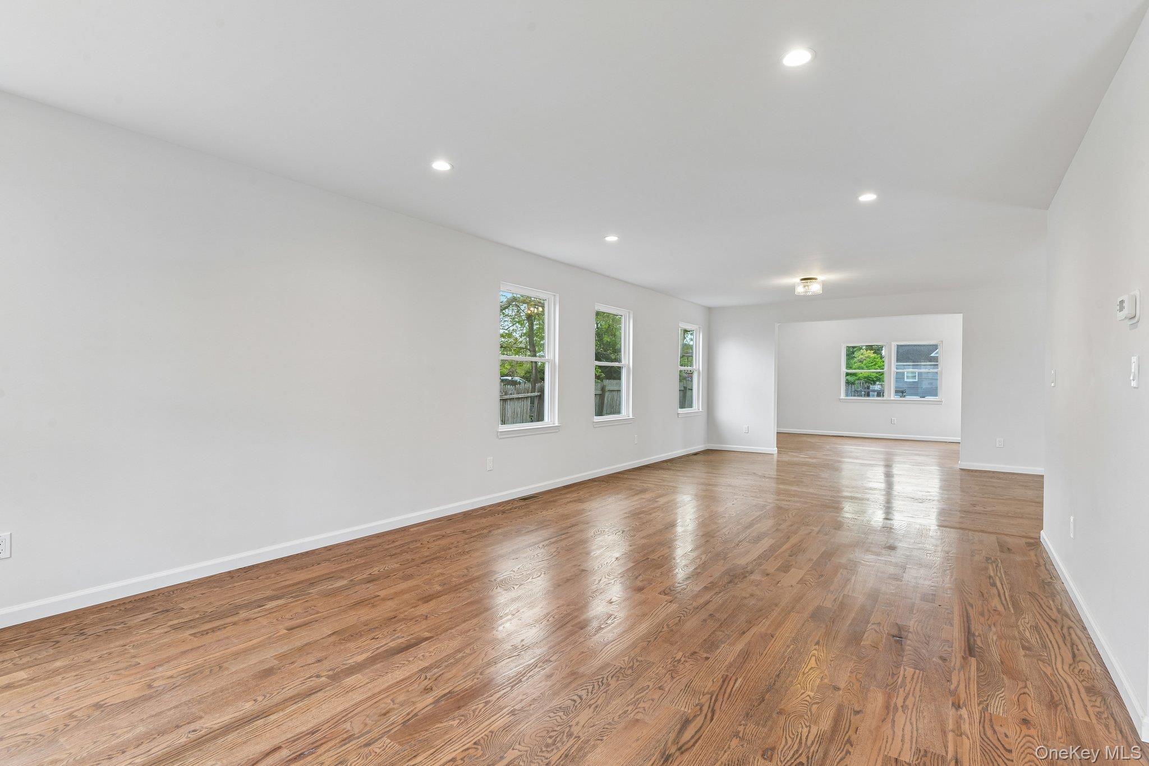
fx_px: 574
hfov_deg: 90.0
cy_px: 383
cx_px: 574
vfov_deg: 67.4
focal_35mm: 18
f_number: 9
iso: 160
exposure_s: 1/10
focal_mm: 18
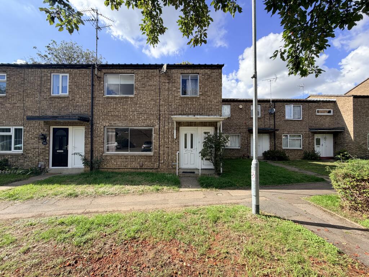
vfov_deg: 85.7
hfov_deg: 102.1
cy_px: 138
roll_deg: +0.0
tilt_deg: +1.0
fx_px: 149
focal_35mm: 14
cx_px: 184
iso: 40
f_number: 2.2
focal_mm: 2.22
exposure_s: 1/742
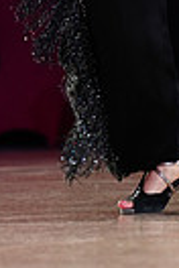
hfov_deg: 1.6
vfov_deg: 2.3
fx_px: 6548
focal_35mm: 878
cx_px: 243
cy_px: -258
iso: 2000
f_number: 4.5
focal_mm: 200
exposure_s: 1/200
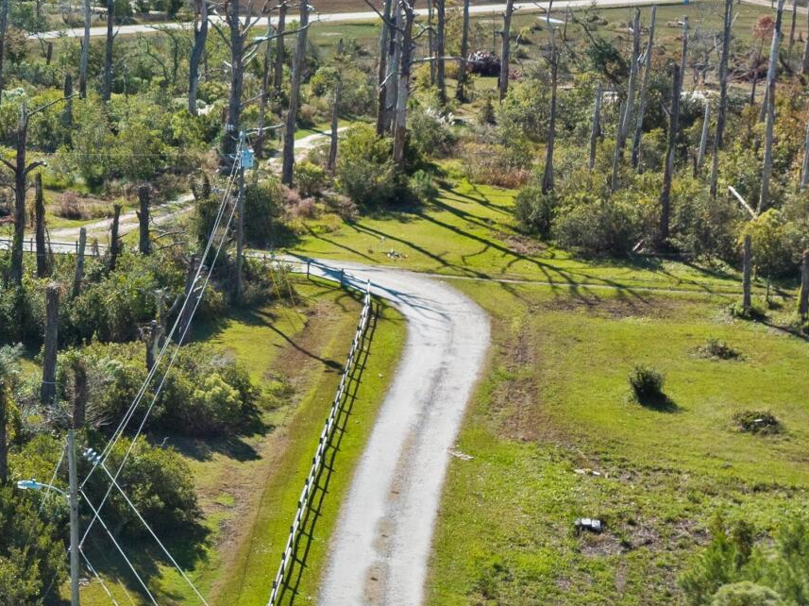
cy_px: 177
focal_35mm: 84
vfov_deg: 17.5
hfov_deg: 21.4
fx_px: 1962
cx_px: -207
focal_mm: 12.29
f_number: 2.8
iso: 100
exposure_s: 1/1000
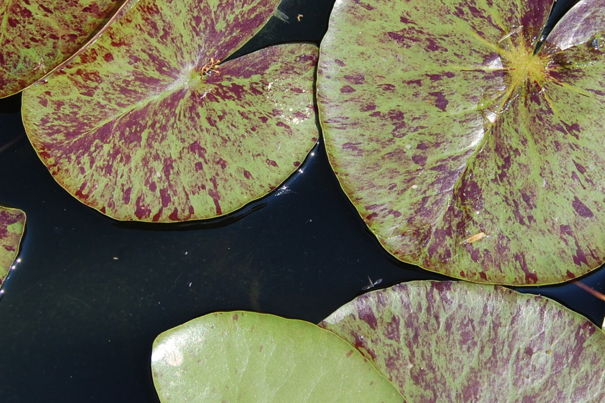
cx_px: 324
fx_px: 1429
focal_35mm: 85
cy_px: 130
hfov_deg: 23.9
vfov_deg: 16.0
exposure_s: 1/250
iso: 200
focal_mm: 30
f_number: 8
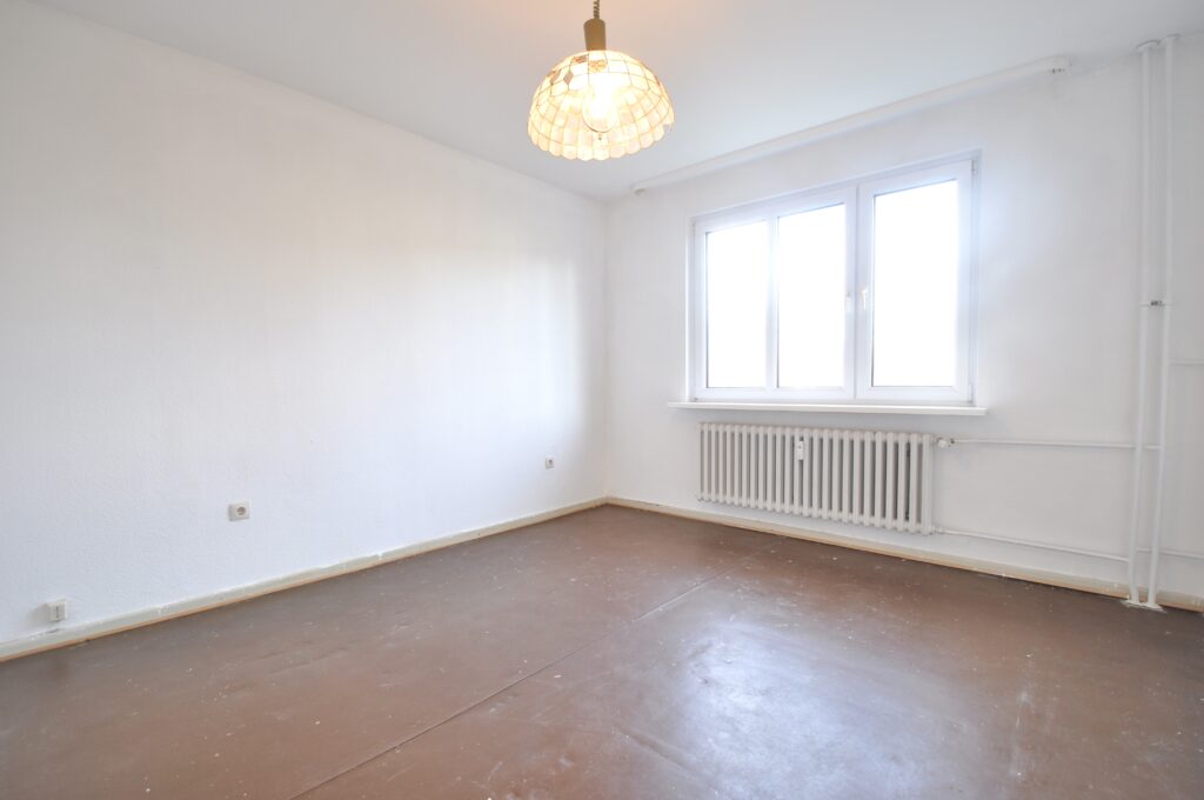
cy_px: 400
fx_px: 551
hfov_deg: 95.1
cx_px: 602
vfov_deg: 71.9
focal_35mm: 16
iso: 200
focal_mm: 11
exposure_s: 1/13
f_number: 3.5
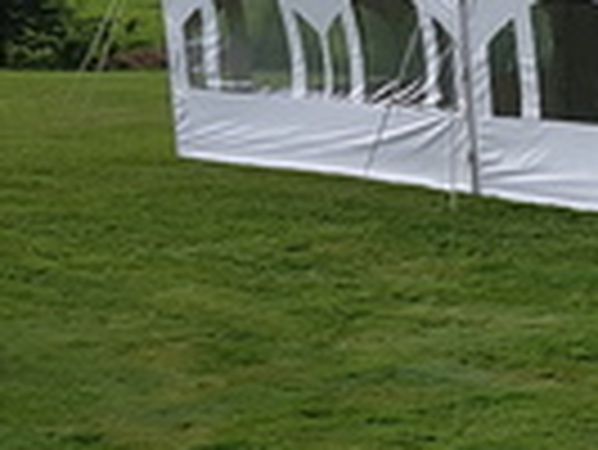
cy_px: 472
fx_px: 2023
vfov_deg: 12.5
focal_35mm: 117
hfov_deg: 15.2
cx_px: 976
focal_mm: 4.2
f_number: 1.7
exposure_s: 1/1676
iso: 50
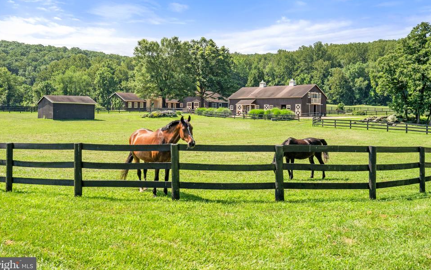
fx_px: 446
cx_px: 216
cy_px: 120
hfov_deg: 51.5
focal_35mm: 38
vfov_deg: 33.6
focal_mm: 35
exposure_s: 1/250
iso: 250
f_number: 13
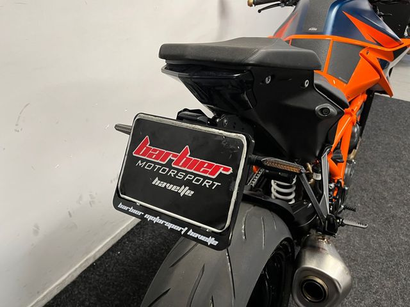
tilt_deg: -32.5
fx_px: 308
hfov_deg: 67.3
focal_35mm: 26
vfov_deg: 53.1
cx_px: 205
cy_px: 154
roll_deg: -0.5
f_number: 1.6
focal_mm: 5.1
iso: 160
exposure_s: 1/50
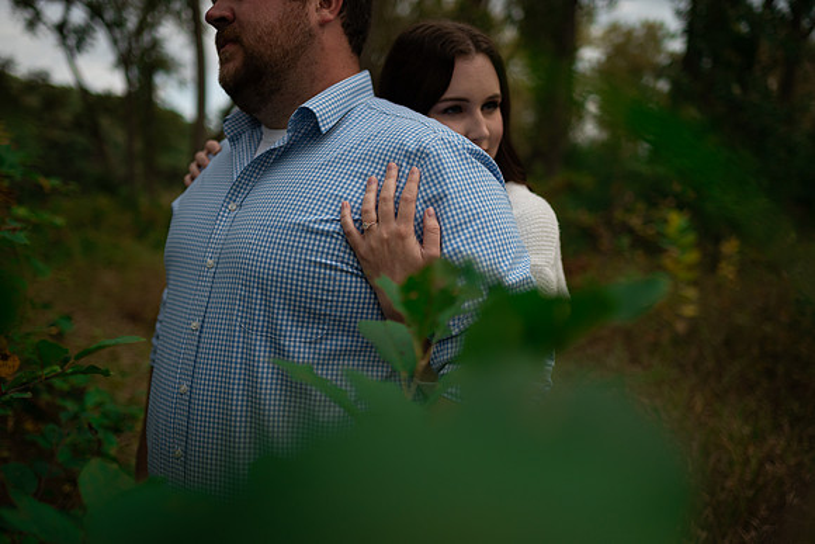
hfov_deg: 54.4
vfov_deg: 37.9
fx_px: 793
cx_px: 408
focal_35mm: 35
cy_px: 272
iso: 100
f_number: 1.8
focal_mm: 35
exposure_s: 1/1250
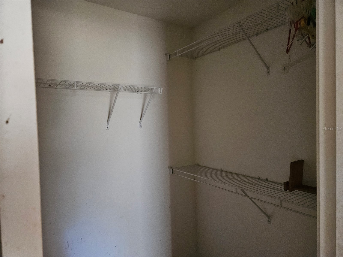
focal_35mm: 23
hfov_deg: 73.9
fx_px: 228
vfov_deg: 58.9
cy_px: 128
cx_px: 172
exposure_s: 1/24
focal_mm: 5.4
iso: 640
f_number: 1.8
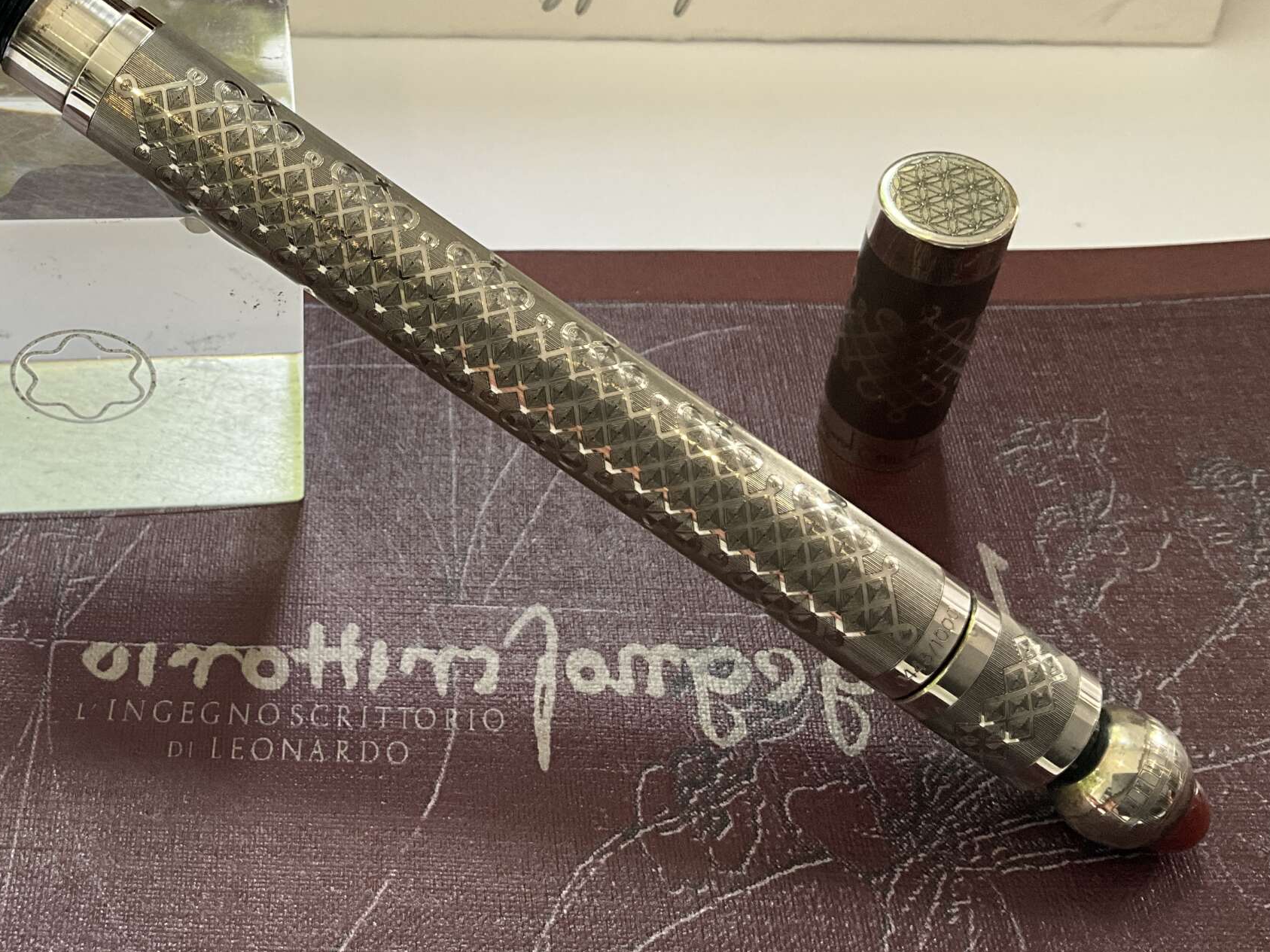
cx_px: 402
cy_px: 299
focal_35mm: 44
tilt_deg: -48.4
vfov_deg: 32.5
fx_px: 1614
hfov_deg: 42.3
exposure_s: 1/100
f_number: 1.8
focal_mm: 3
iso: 64
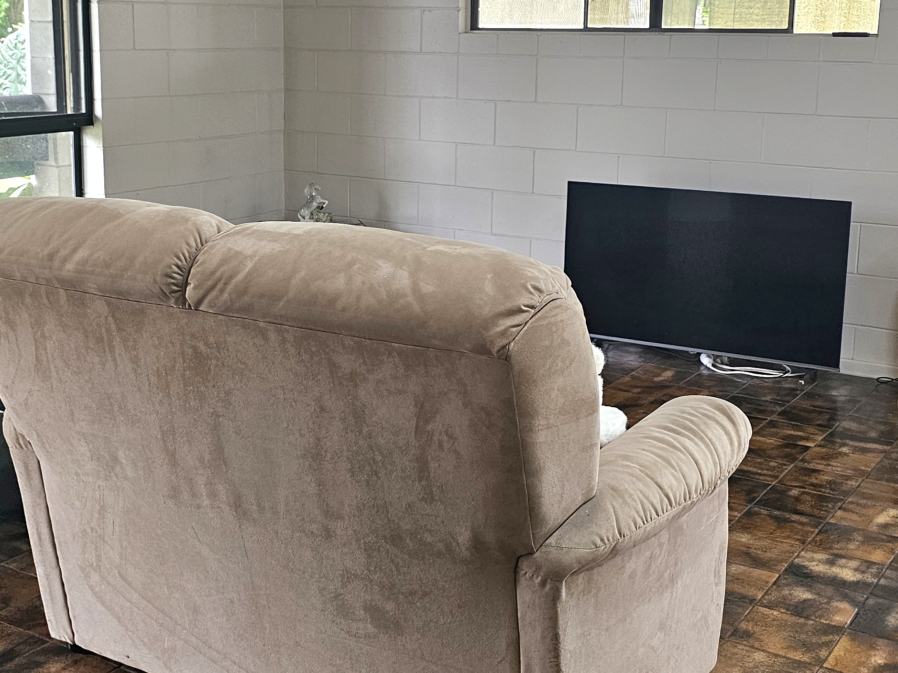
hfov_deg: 38.9
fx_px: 1271
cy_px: 250
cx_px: 397
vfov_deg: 29.5
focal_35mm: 49
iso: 160
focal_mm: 6.3
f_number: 1.7
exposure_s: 1/101
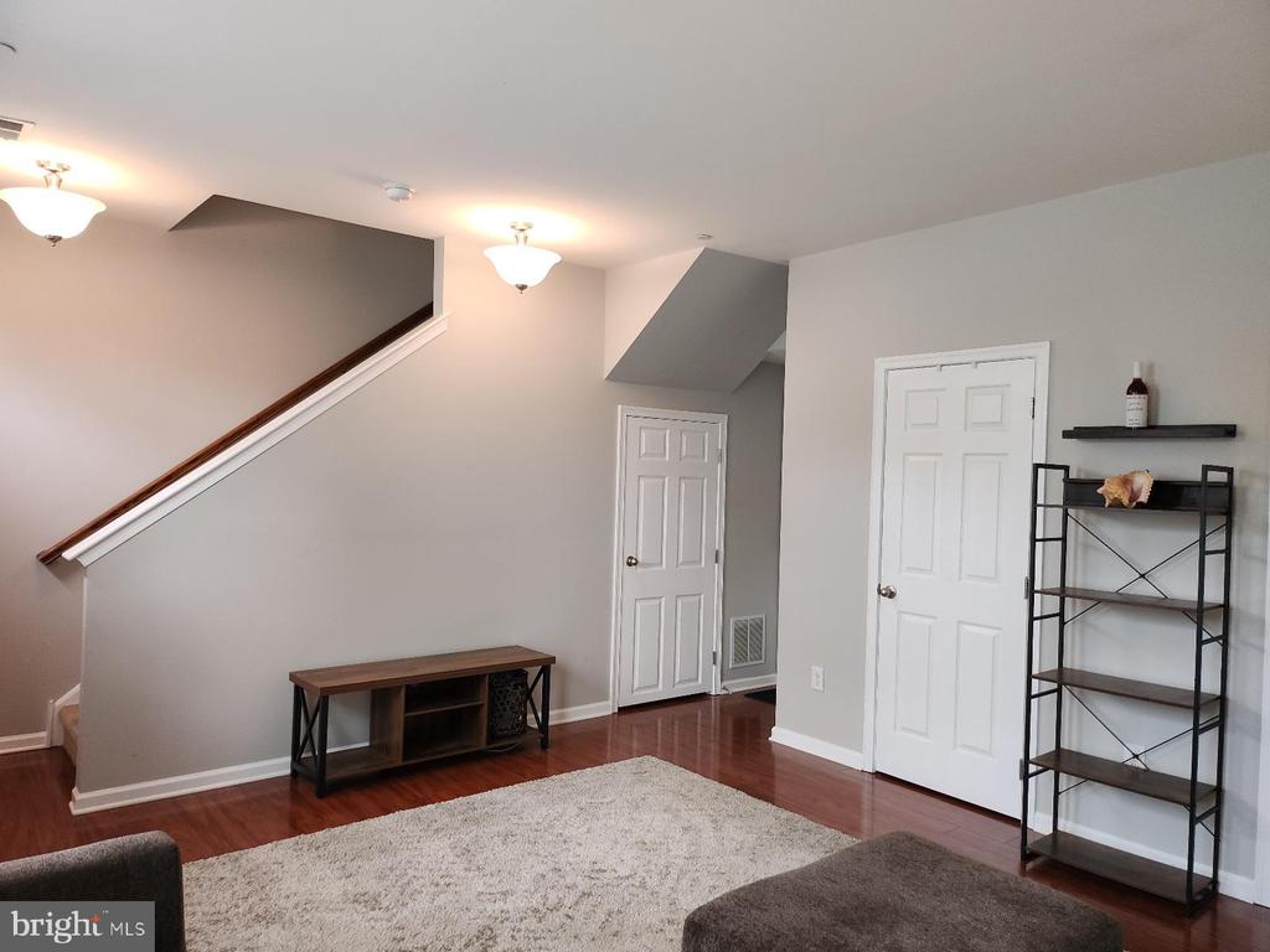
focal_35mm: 24
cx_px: 635
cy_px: 476
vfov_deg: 56.8
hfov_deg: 71.6
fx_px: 881
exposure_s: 1/60.2
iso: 64
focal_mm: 5
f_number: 1.8
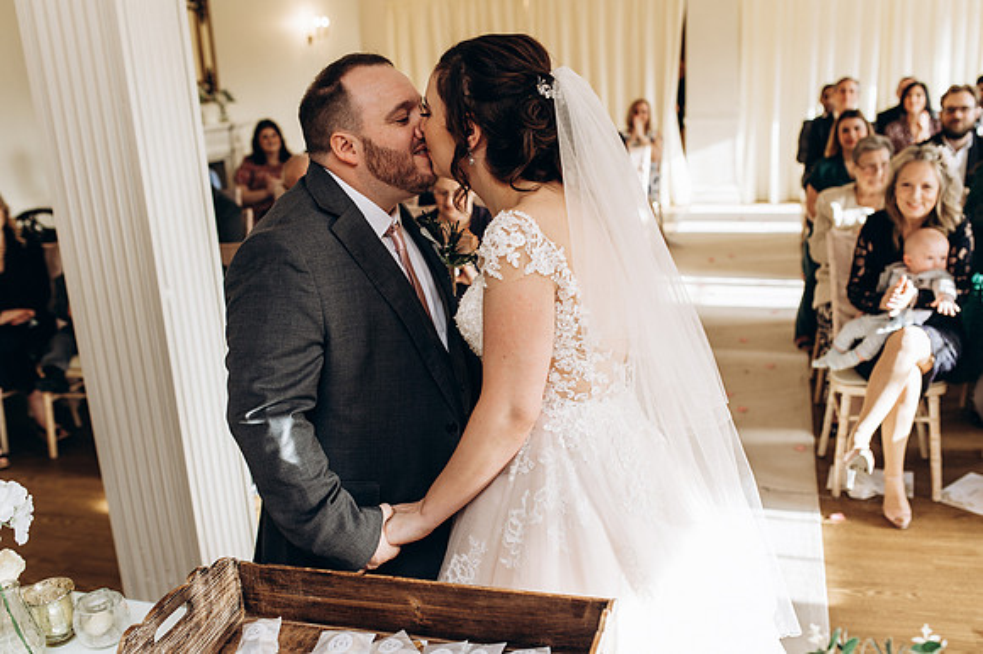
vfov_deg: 37.8
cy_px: 327
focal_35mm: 35
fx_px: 955
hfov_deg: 54.5
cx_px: 492
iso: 125
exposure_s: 1/100
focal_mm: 35
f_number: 3.5
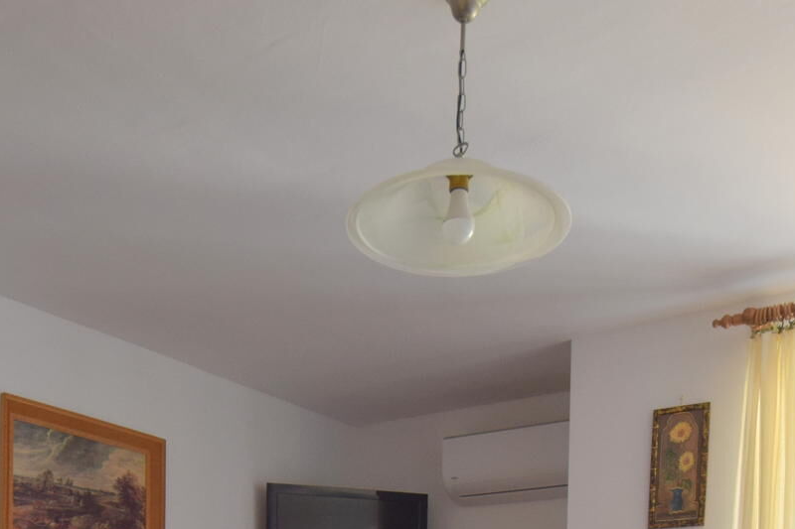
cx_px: 316
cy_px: 723
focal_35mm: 45
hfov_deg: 43.4
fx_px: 993
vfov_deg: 25.0
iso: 400
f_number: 4
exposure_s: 1/60
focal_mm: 10
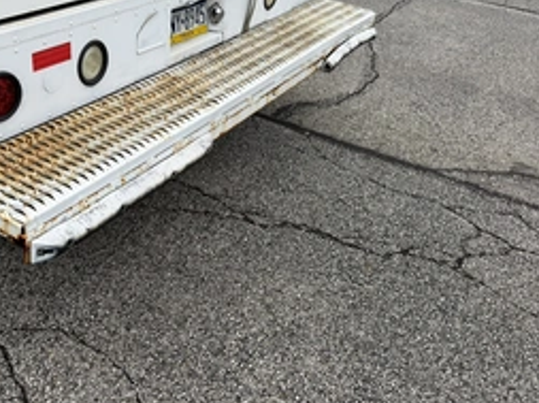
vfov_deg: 37.5
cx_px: 156
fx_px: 591
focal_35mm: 38
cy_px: 158
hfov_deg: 47.7
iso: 100
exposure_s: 1/1046
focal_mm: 6.76
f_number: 1.78
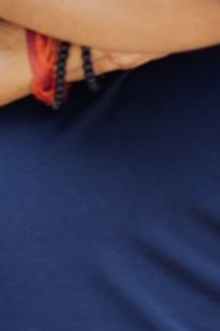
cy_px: -484
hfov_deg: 2.5
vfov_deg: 3.8
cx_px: 7
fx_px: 4957
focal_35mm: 540
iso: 100
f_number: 1.4
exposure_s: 1/400
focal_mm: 85
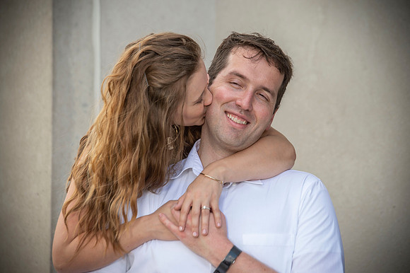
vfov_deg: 7.6
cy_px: 136
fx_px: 2049
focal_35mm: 180
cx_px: 205
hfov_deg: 11.4
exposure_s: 1/250
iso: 250
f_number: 5.6
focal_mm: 180
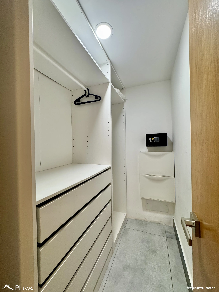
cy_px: 146
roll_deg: +1.0
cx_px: 110
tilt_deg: -0.5
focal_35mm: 14
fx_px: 118
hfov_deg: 85.7
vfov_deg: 102.1
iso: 200
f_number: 2.2
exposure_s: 1/120
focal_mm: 2.22
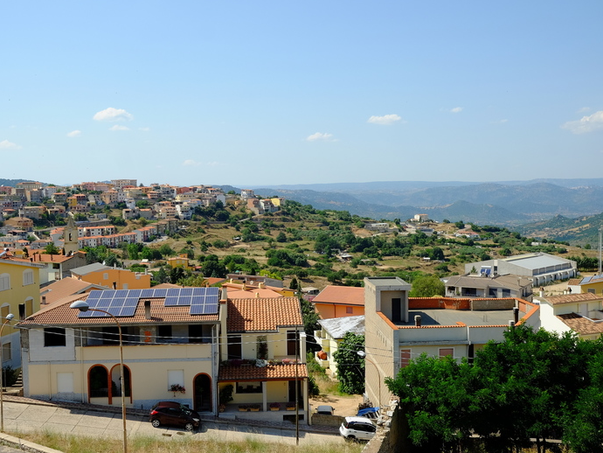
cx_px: 260
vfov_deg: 36.8
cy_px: 229
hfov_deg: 47.7
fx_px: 680
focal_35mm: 39
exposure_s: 1/280
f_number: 8
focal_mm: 23
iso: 400
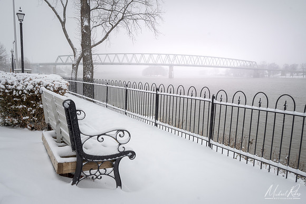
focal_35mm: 28
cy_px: 102
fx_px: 242
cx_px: 153
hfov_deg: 64.5
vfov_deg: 45.7
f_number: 11
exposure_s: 1/100
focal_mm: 19
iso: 100
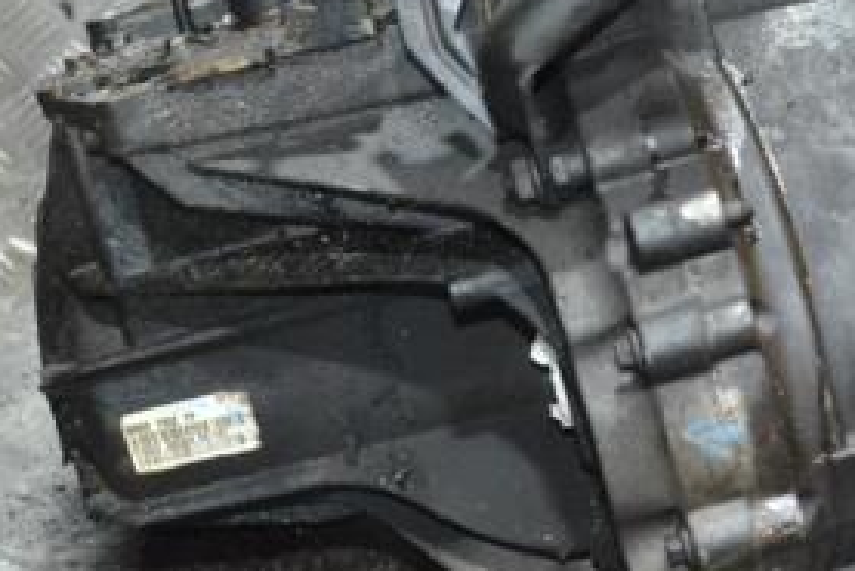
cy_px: 222
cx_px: 676
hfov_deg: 19.4
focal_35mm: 104
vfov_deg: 13.2
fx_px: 2471
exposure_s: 1/60
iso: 3200
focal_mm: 32
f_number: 4.8
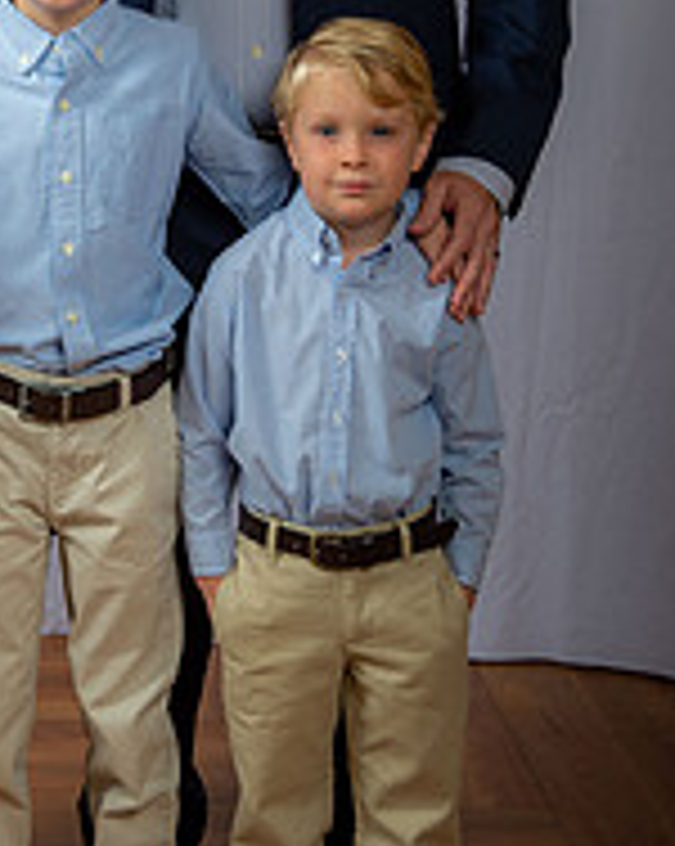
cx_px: 61
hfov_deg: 14.1
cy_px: 140
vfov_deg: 17.6
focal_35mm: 108
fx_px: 2701
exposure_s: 1/200
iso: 250
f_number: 6.3
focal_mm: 48
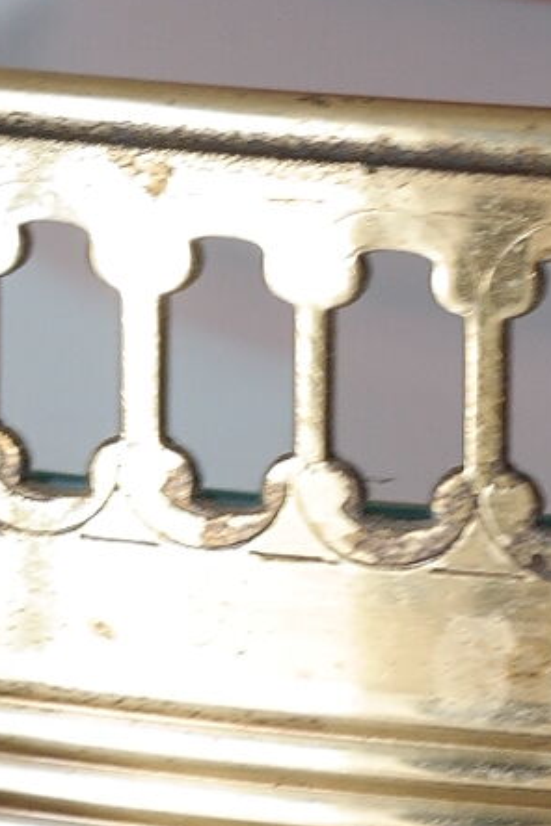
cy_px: -158
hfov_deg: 4.5
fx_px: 7071
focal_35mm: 308
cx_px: 128
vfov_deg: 6.6
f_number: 5.6
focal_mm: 30
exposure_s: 1/25
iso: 200
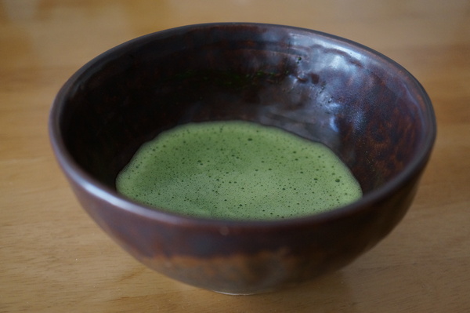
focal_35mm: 45
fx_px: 587
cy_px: 156
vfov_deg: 29.8
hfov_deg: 43.6
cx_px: 235
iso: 1600
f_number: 4
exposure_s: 1/60
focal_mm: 30
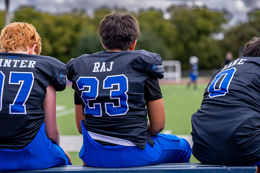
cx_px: 118
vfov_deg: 15.8
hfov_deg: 23.4
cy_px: 78
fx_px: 627
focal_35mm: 87
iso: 250
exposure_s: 1/2500
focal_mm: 78
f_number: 2.8
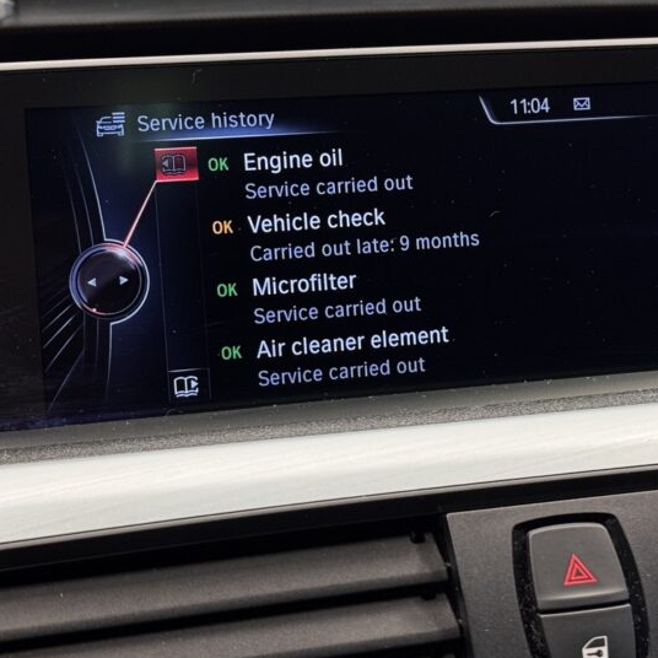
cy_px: 258
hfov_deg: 21.4
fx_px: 1742
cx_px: 377
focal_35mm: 81
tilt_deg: -15.1
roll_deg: -0.8
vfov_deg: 21.4
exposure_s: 1/48
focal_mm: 6.76
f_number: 1.78
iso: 160
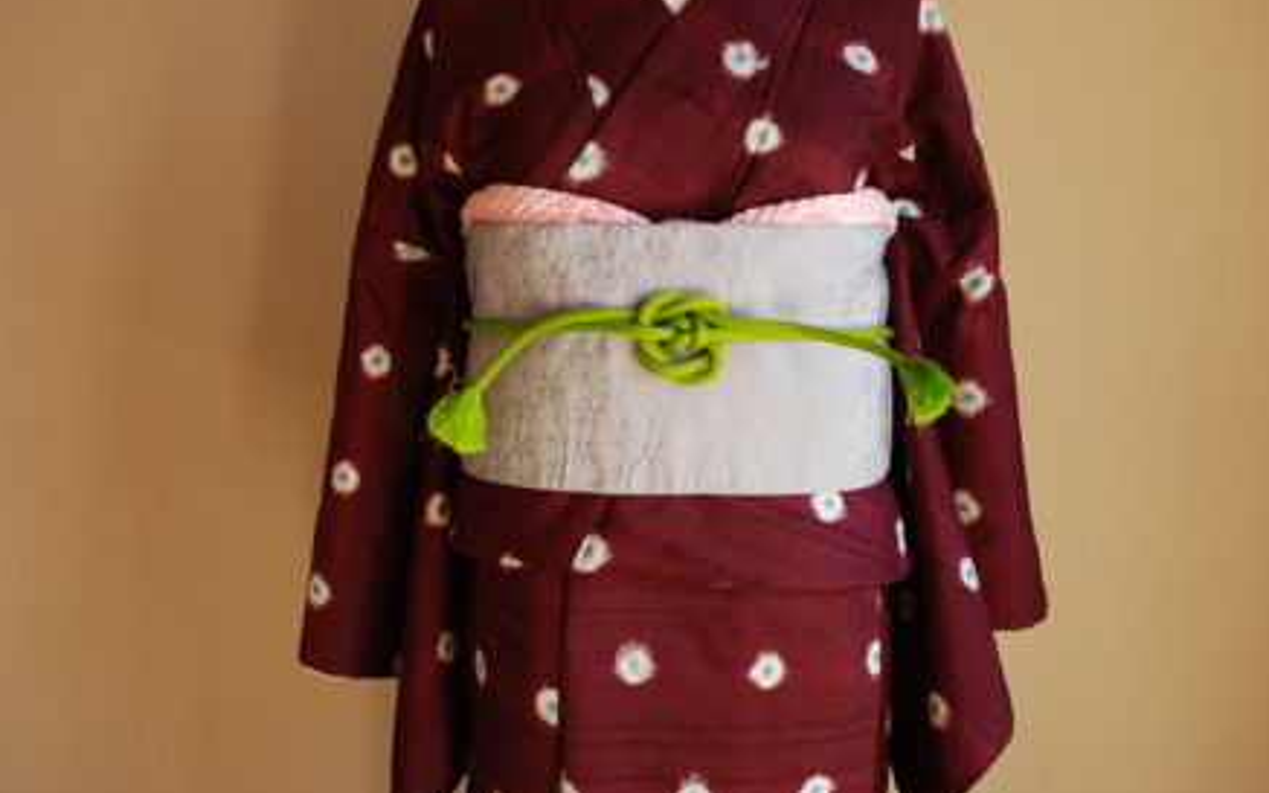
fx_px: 1418
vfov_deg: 31.2
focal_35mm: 41
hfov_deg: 48.2
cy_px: 369
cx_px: 642
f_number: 4
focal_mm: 26
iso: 400
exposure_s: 1/60
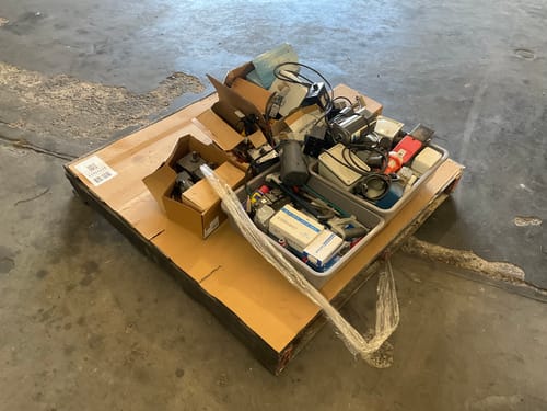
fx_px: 458
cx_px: 274
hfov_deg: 61.7
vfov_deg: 48.2
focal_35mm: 29
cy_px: 206
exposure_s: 1/60
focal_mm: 3
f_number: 1.8
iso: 100
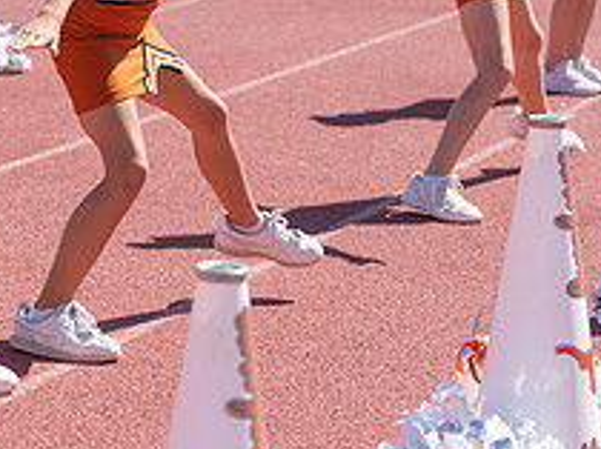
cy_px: 44
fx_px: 3226
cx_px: 57
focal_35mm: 186
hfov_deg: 10.6
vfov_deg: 7.9
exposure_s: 1/1600
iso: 125
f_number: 3.5
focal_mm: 70
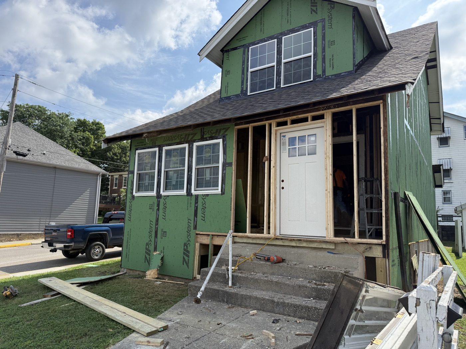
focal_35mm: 24
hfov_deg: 71.6
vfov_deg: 56.8
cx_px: 233
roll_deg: -1.5
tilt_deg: +8.3
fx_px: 323
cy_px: 174
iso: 100
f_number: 1.78
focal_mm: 6.76
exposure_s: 1/4167
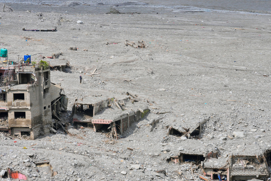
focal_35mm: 174
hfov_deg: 11.8
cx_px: 135
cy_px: 107
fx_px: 1309
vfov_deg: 7.9
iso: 200
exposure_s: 1/640
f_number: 10
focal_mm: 132
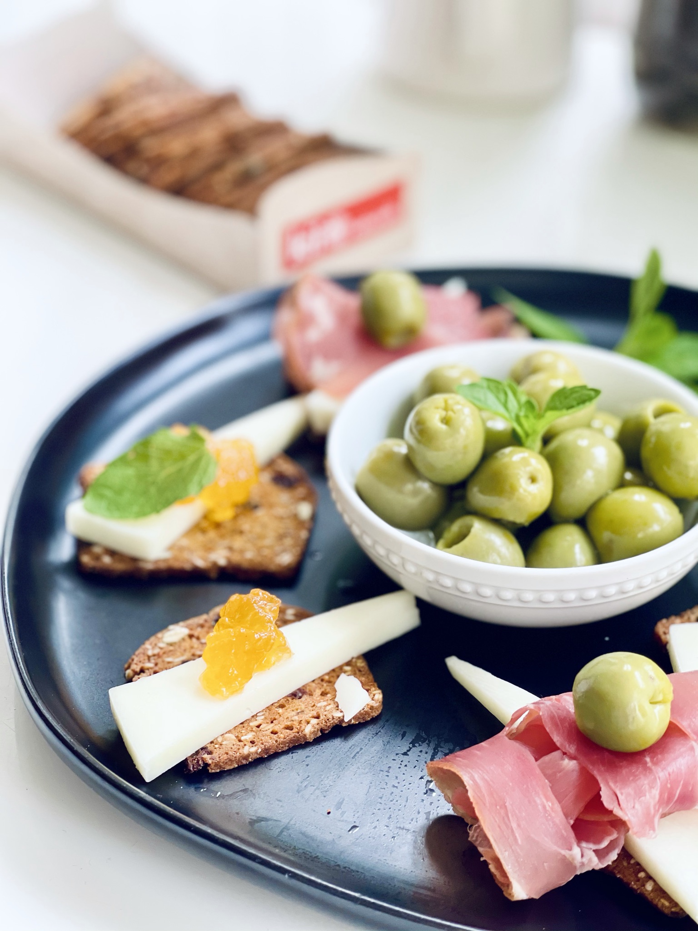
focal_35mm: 64
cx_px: 349
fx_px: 1721
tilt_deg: -34.6
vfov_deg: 30.3
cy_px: 466
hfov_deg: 22.9
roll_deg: -0.6
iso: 80
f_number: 2.2
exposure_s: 1/121
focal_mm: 7.5
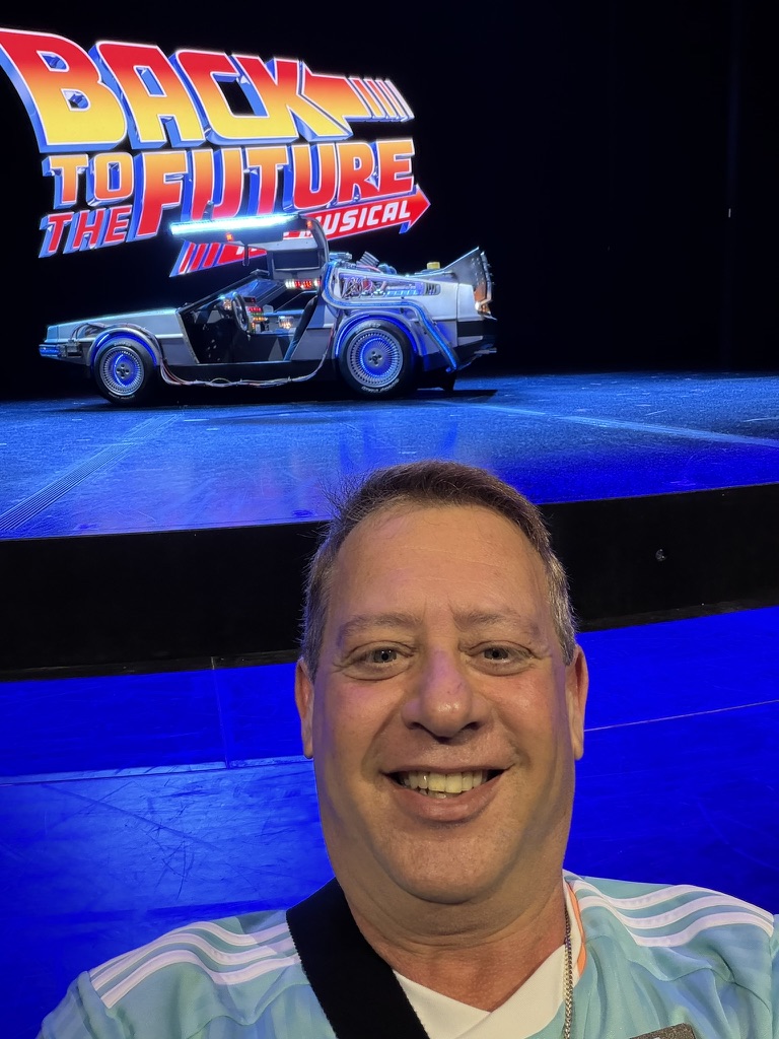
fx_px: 900
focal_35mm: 30
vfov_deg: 60.0
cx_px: 390
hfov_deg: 46.8
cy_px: 520
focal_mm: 2.71
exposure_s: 1/50
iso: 320
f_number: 1.9
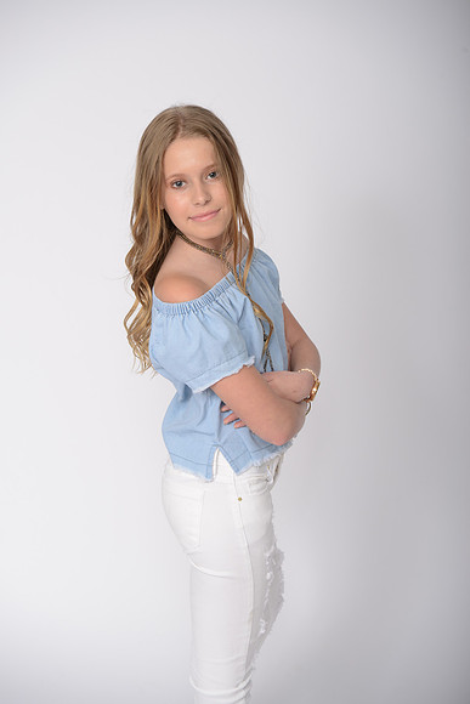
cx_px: 235
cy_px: 352
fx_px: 1076
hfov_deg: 24.6
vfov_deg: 36.2
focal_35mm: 55
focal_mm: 55
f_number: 8
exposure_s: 1/250
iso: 125
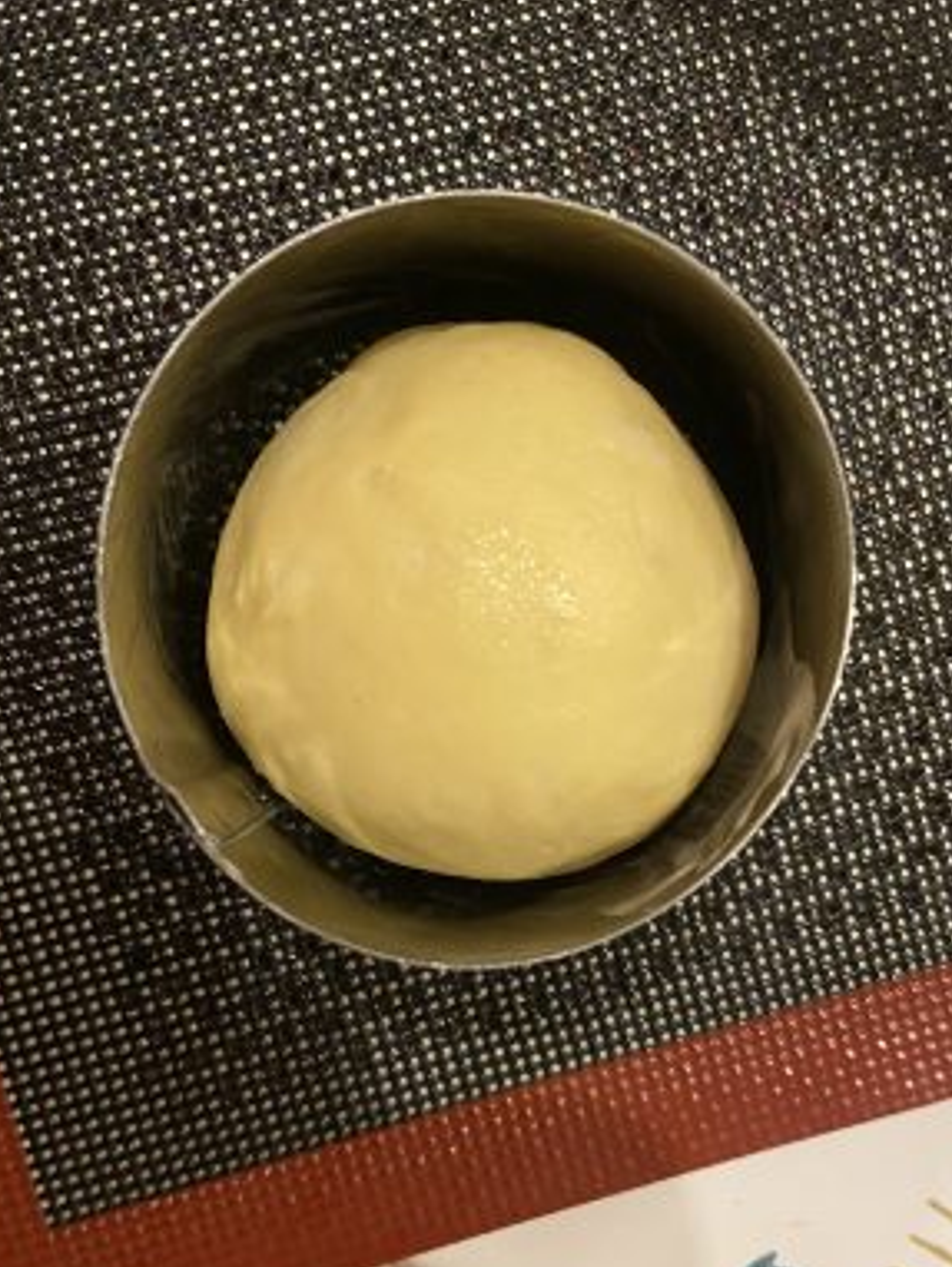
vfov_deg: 53.5
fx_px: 1245
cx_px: 519
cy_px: 763
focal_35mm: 34
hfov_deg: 41.8
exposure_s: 1/25
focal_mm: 4.25
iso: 500
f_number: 1.8
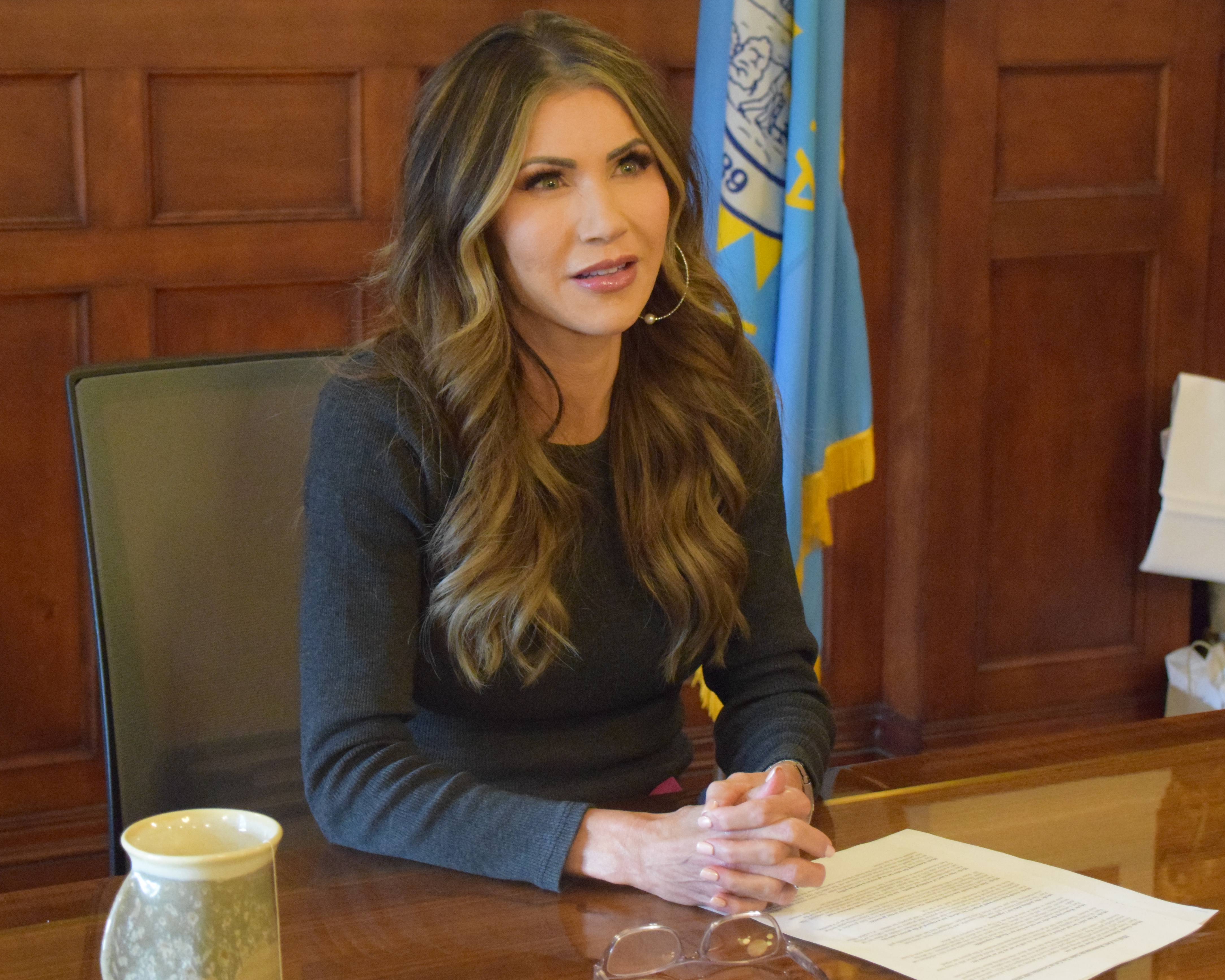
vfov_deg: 18.7
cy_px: 491
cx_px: 736
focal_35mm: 82
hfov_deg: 23.2
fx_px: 2973
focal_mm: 42
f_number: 4.8
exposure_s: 1/60
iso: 6400
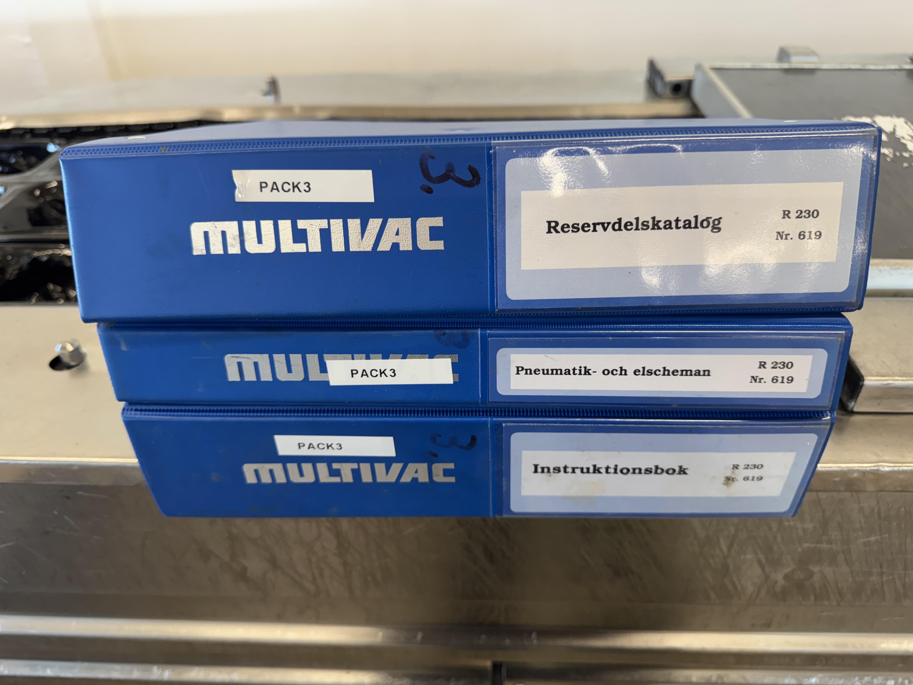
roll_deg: +2.6
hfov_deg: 71.6
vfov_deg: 56.8
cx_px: 456
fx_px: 633
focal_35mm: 24
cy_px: 342
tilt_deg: -37.8
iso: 160
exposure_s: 1/100
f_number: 1.78
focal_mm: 6.76
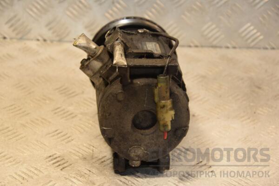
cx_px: 140
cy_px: 93
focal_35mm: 112
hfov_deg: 18.2
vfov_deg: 12.2
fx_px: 872
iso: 800
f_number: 5.3
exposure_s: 1/160
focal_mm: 75
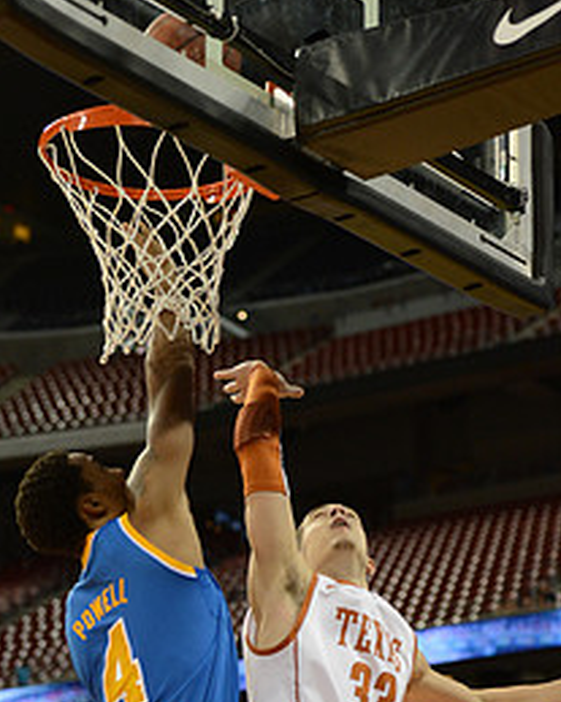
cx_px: 317
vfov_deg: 16.8
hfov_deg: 13.5
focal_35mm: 114
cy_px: 550
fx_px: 2367
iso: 3200
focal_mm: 70
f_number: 2.8
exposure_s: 1/1600
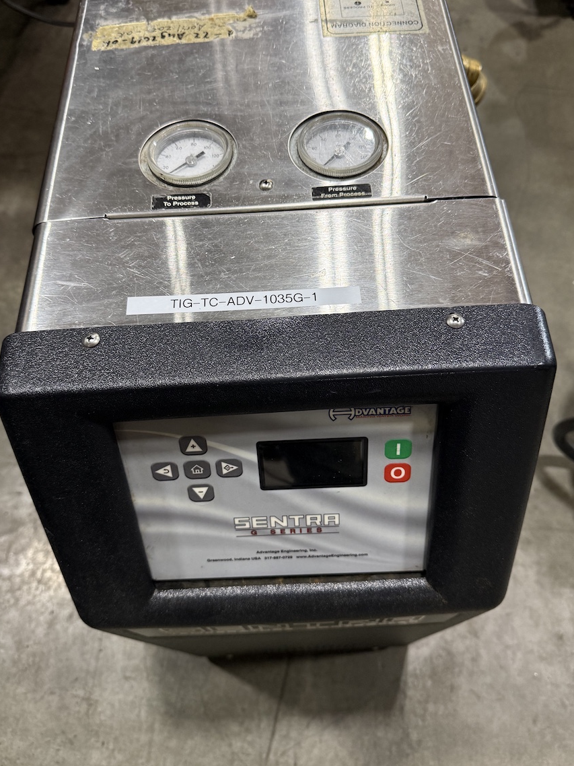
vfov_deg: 65.2
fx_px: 597
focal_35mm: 27
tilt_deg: -61.8
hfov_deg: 51.3
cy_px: 354
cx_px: 283
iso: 250
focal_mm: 6.76
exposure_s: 1/60
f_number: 1.78
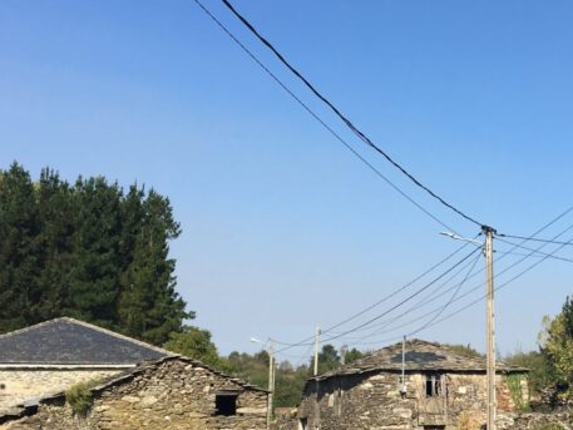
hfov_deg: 29.2
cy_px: 282
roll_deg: +0.8
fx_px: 1076
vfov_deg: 22.5
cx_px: 451
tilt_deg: +4.1
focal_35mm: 65
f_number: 2.2
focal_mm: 4.15
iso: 25
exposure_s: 1/1425
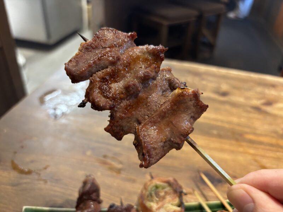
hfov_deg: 67.3
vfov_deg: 53.1
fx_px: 213
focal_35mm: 26
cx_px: 142
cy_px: 106
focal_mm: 5.96
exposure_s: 1/50
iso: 320
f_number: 1.6
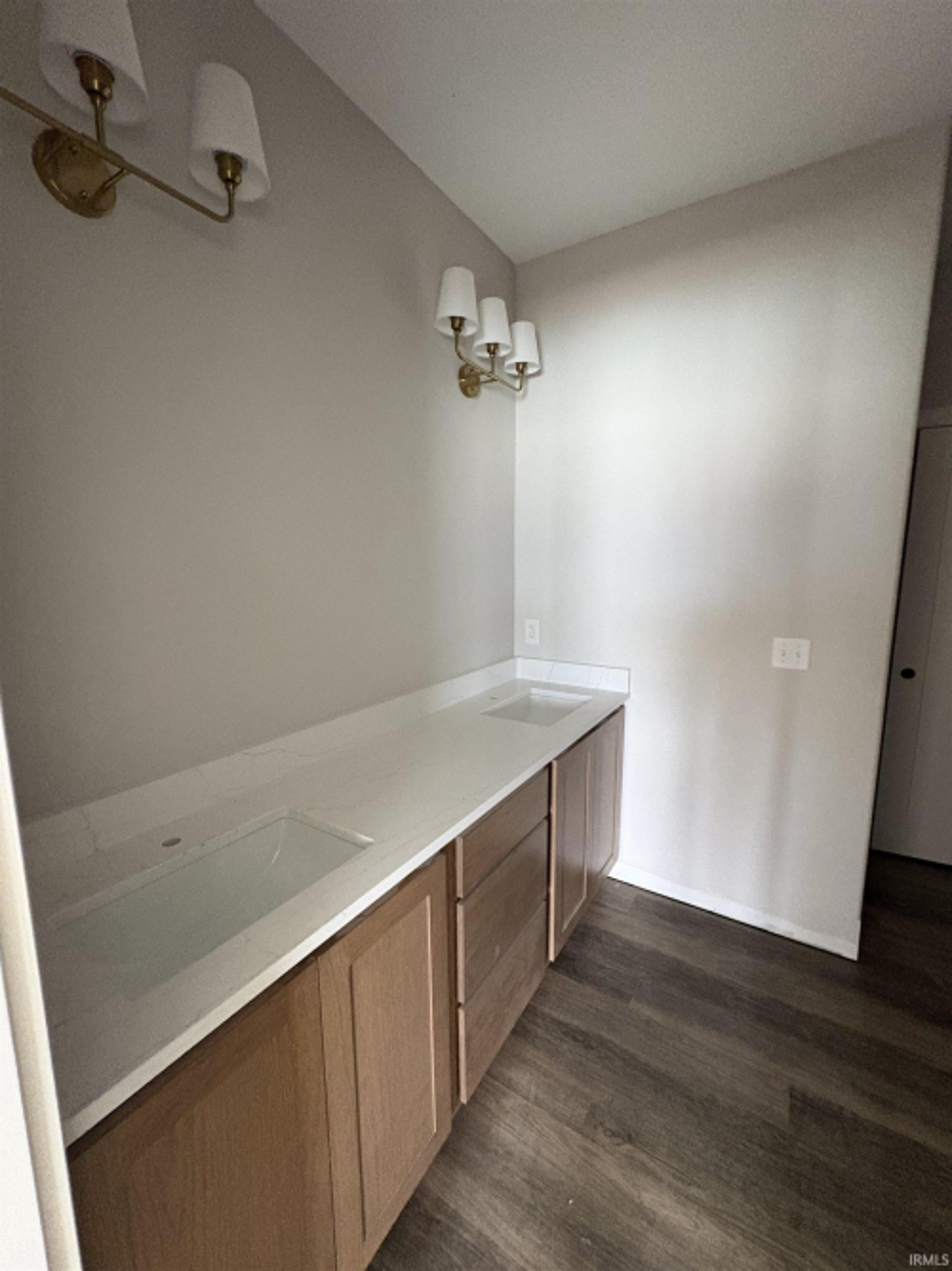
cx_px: 476
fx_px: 514
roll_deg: +1.2
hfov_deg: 85.7
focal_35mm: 14
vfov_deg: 102.1
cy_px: 636
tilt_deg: -8.9
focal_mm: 2.22
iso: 640
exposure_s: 1/60
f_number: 2.2
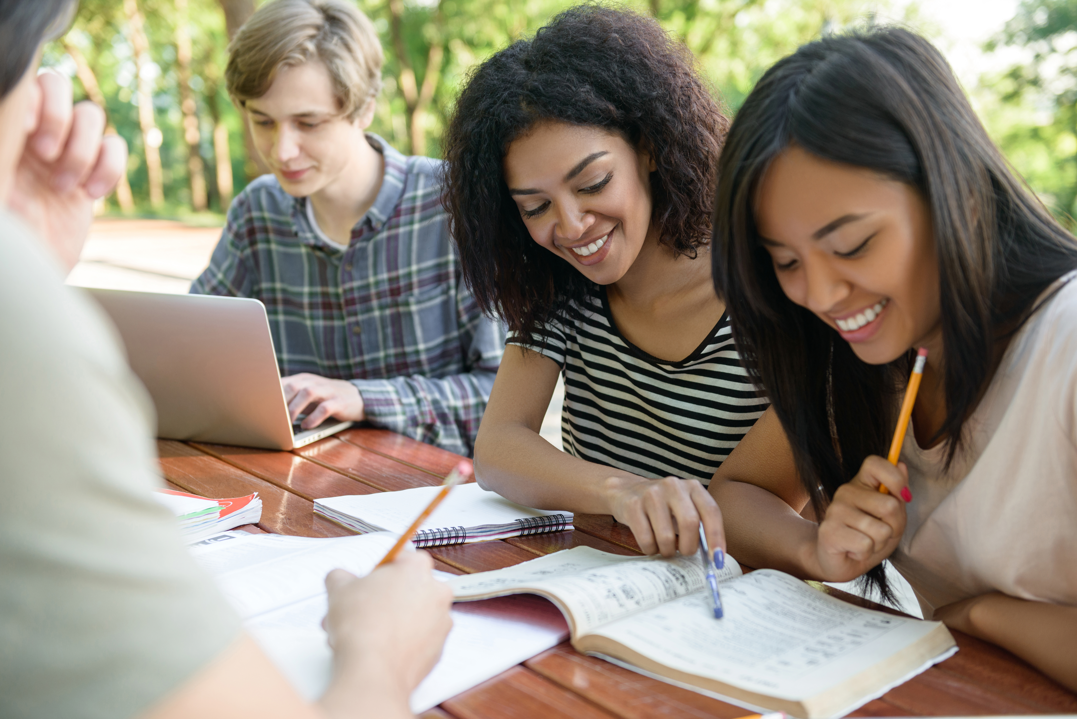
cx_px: 538
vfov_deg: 28.1
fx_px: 1436
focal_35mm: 48
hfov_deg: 41.1
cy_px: 360
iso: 320
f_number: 3.2
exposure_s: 1/160
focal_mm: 48
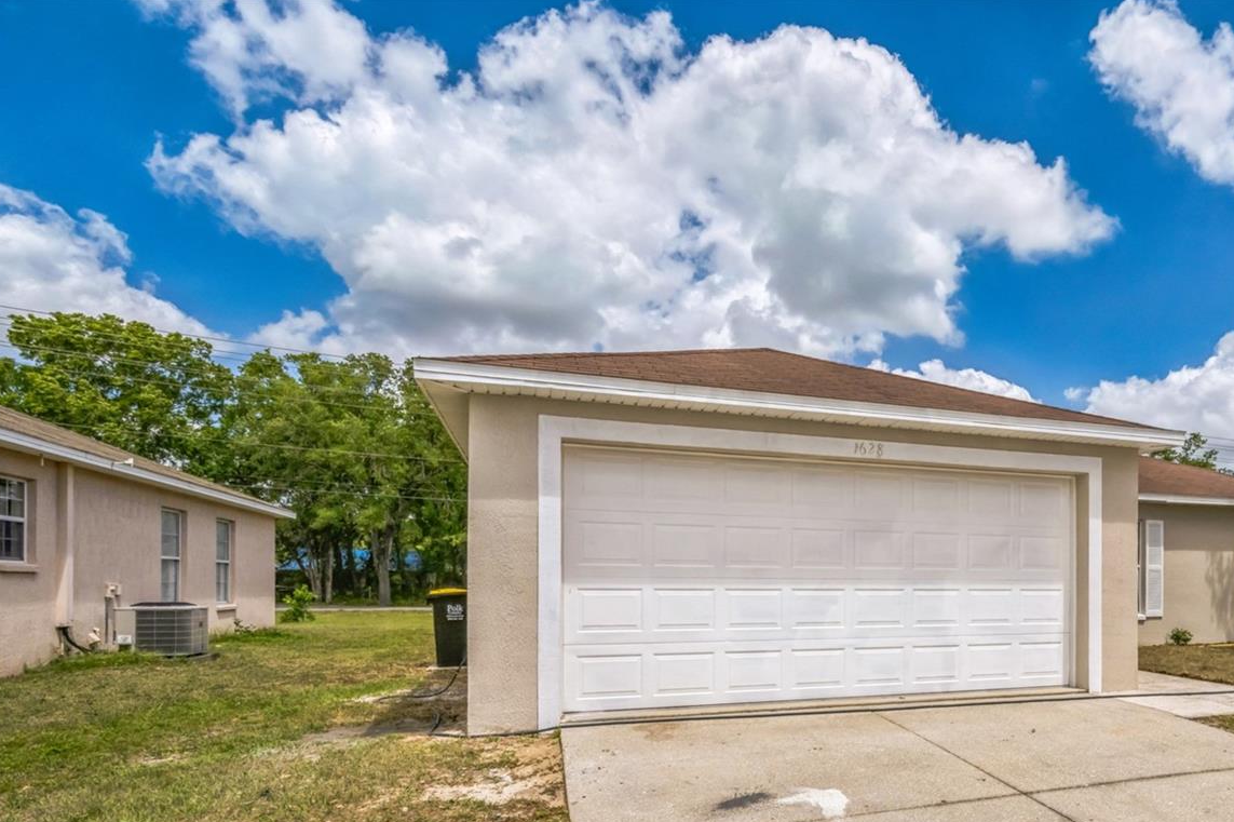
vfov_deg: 57.6
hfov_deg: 77.9
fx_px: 719
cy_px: 574
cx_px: 846
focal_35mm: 21
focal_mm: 15
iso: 320
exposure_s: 1/4000
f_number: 8
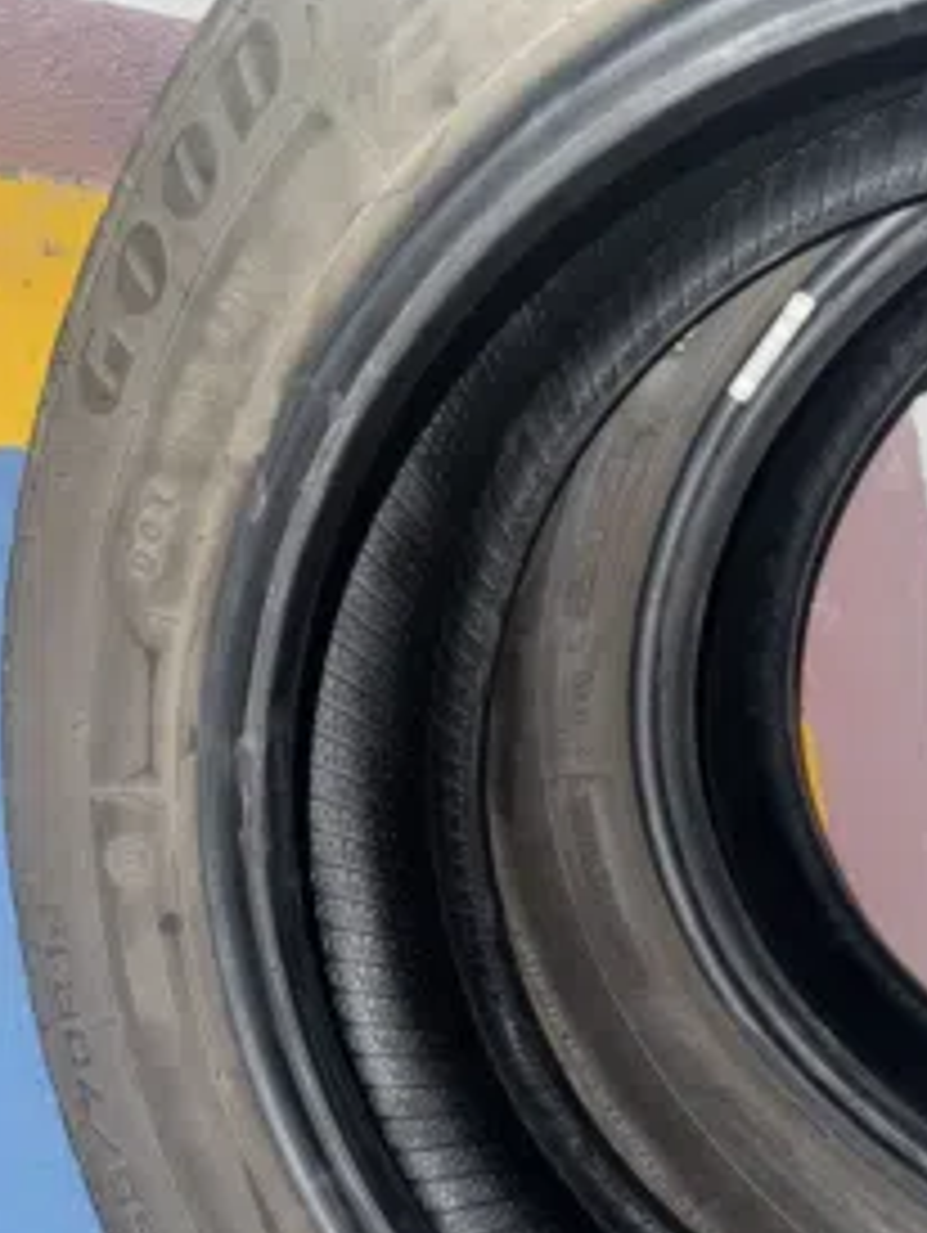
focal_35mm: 35
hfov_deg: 40.7
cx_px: 441
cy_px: 796
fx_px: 1248
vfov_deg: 51.8
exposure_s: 1/4
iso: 64
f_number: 1.78
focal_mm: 6.76
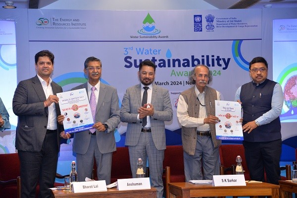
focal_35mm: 78
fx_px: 643
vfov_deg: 17.5
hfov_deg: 26.0
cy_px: 99
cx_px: 148
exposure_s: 1/80
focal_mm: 78
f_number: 4.5
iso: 2000
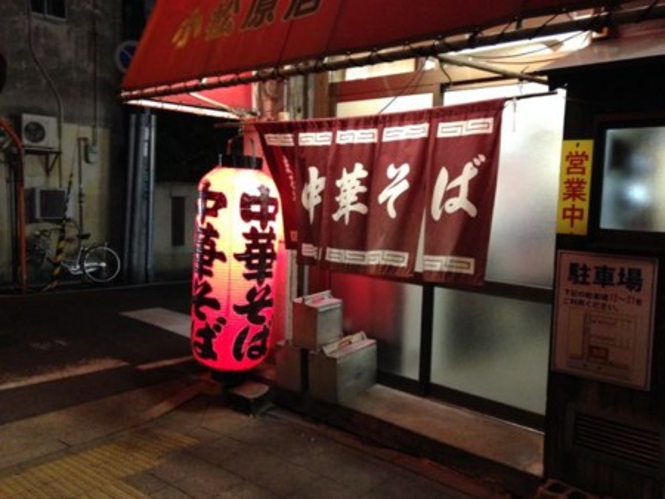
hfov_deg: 55.3
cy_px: 250
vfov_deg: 43.0
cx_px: 332
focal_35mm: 33
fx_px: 634
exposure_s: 1/17
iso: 400
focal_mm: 4.12
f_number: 2.4
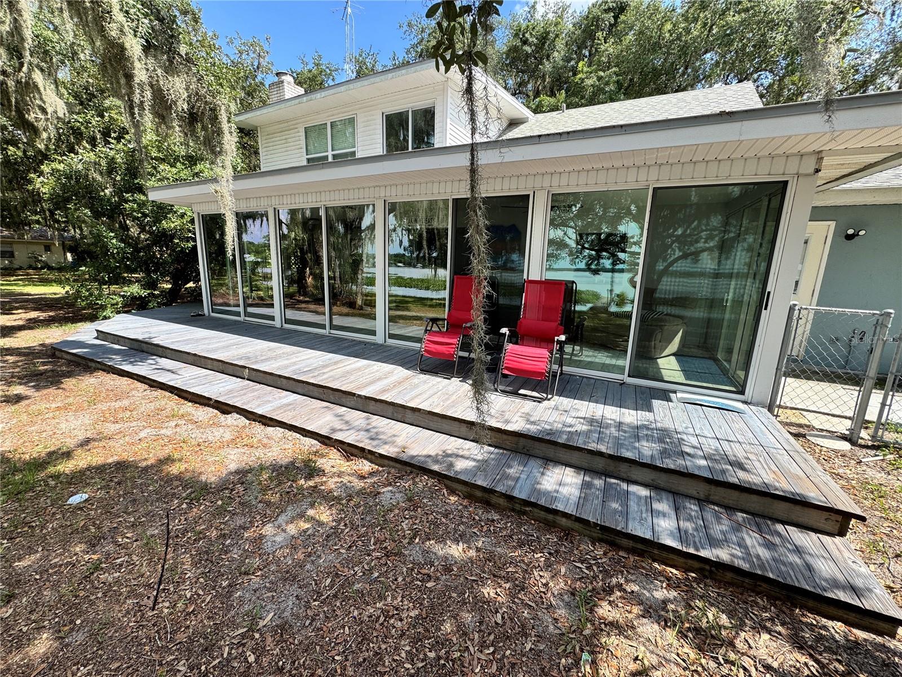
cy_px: 338
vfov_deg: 85.7
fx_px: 365
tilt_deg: -11.4
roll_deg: -2.0
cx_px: 451
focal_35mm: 14
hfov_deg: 102.1
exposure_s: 1/652
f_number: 2.2
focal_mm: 2.22
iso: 50
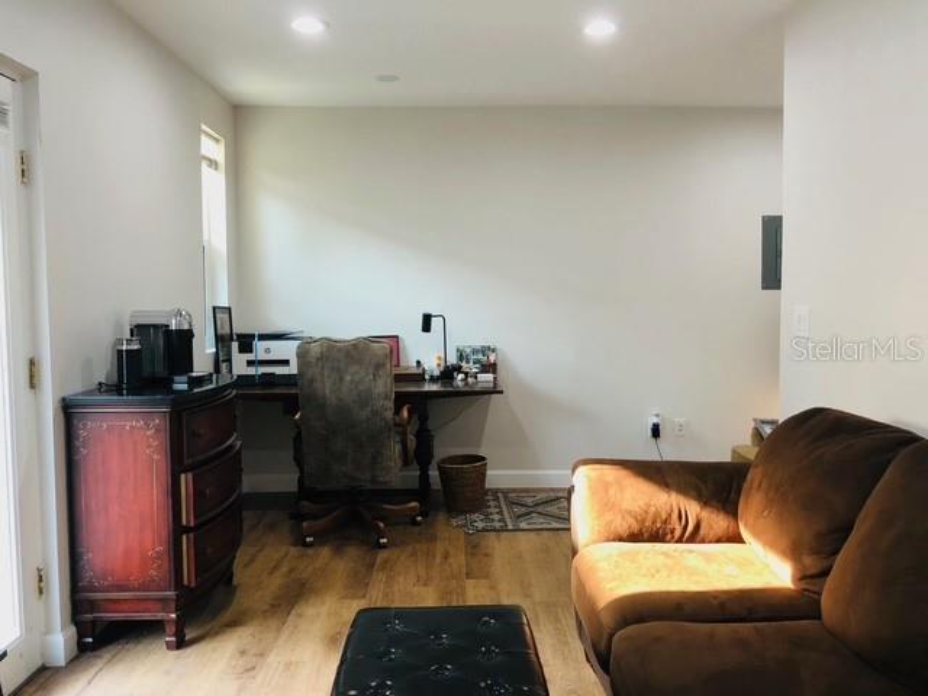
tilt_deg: -3.2
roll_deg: +0.6
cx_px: 464
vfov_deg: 49.7
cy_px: 348
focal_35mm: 28
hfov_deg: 63.4
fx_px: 751
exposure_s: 1/30
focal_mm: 4
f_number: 1.8
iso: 40
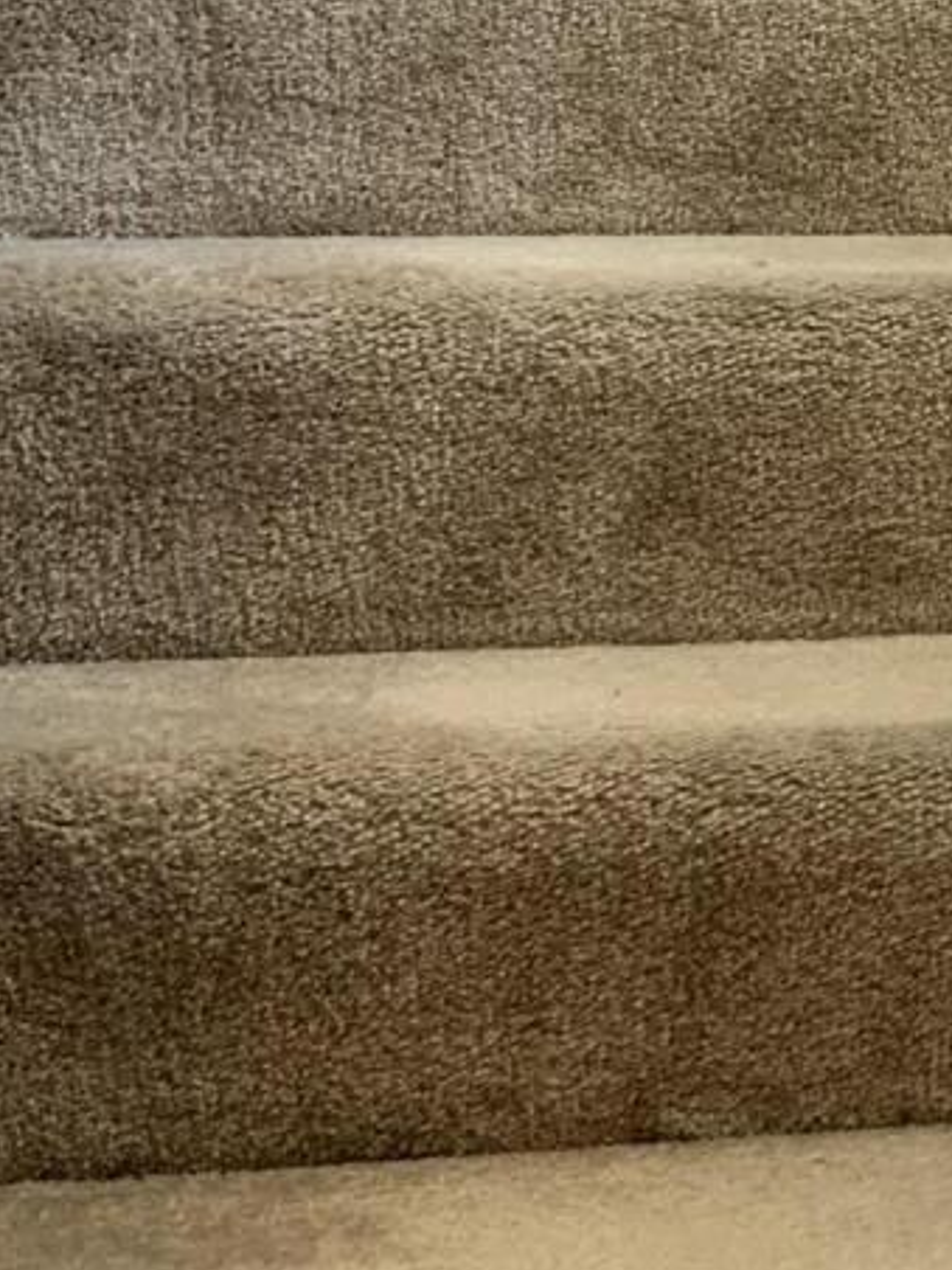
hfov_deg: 12.1
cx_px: 1539
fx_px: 4217
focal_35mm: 115
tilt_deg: -4.1
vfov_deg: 17.1
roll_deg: +0.6
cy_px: 528
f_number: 1.8
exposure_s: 1/60
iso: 125
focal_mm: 4.25
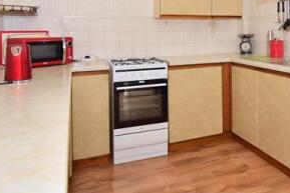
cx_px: 220
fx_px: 274
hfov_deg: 53.1
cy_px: 26
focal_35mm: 34
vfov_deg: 36.9
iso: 400
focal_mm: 10
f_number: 5.6
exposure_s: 1/60
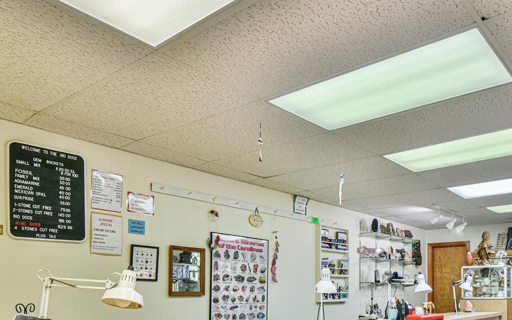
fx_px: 419
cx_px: 354
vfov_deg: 39.2
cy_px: 280
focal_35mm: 30
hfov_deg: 60.9
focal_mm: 16
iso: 1600
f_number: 8
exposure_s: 1/250
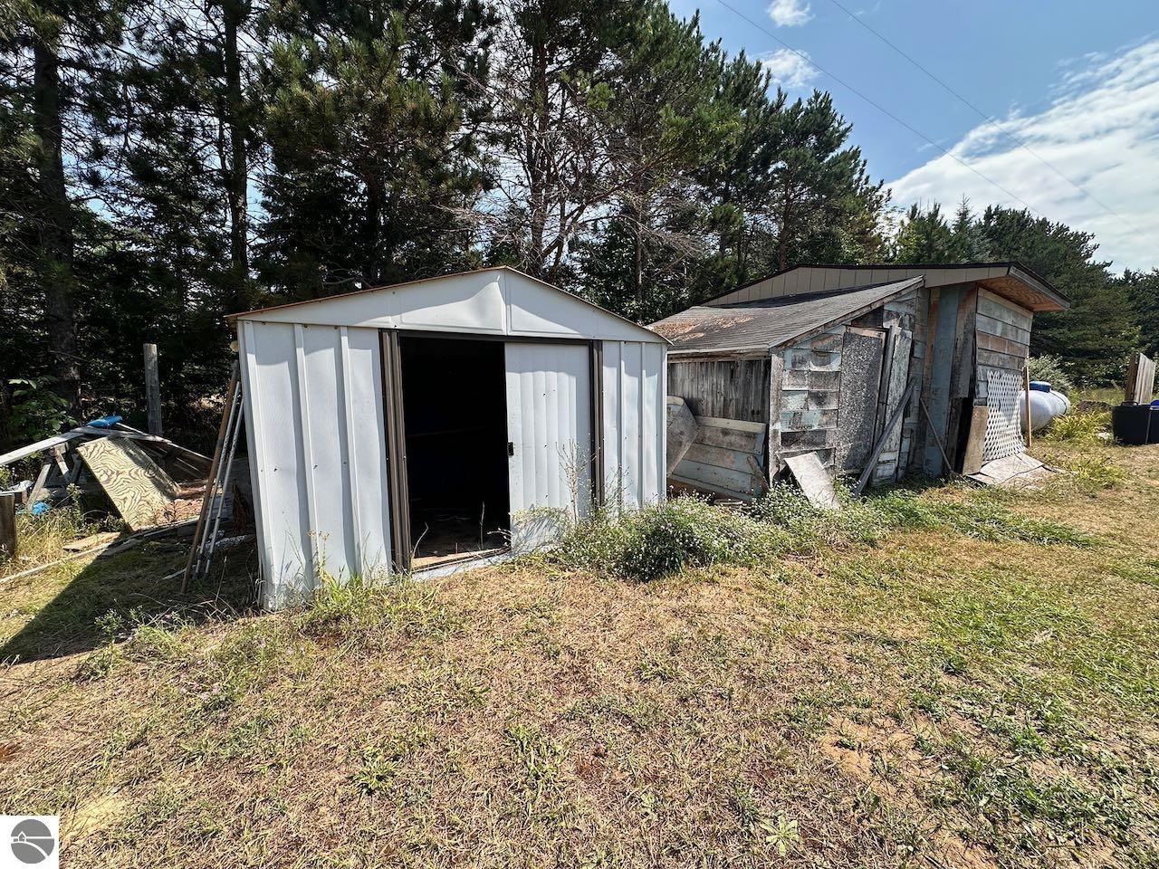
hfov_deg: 102.1
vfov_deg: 85.7
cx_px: 580
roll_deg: +0.4
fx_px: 469
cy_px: 434
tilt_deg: -5.3
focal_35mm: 14
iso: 40
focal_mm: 2.22
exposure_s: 1/1247
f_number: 2.2
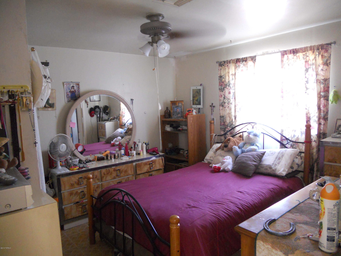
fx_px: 266
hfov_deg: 65.3
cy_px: 128
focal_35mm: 27
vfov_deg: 51.4
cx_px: 170
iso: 400
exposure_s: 1/4
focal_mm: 4.9
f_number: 3.2
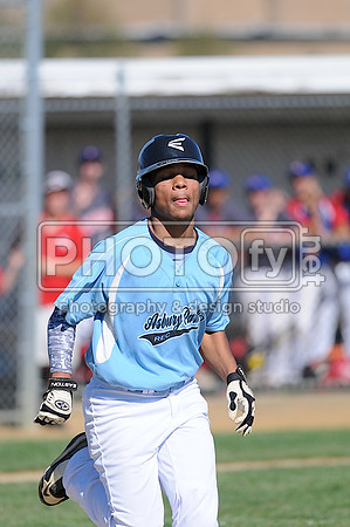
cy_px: 264
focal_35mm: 450
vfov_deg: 4.6
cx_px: 175
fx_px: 6577
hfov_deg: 3.0
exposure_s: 1/2000
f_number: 4
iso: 200
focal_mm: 300
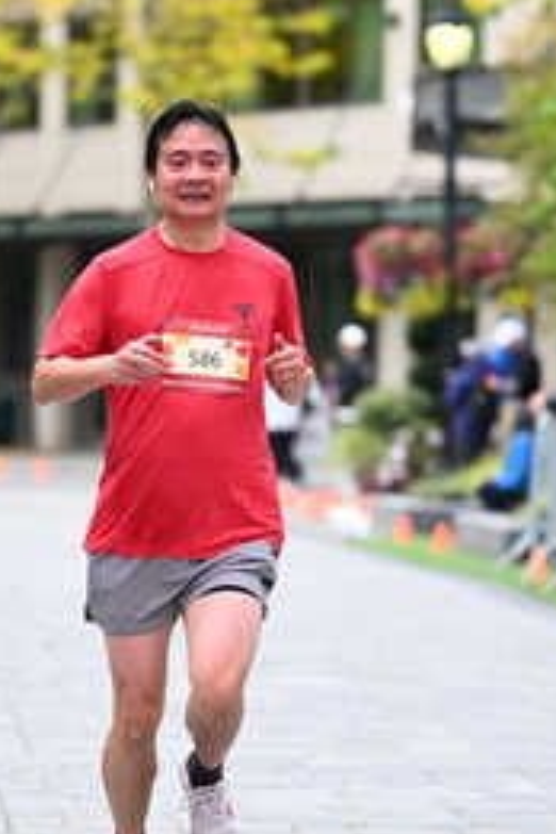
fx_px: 5861
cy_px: 415
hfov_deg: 5.4
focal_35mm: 253
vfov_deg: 8.1
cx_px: 212
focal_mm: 120
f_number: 2.8
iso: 640
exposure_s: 1/2000
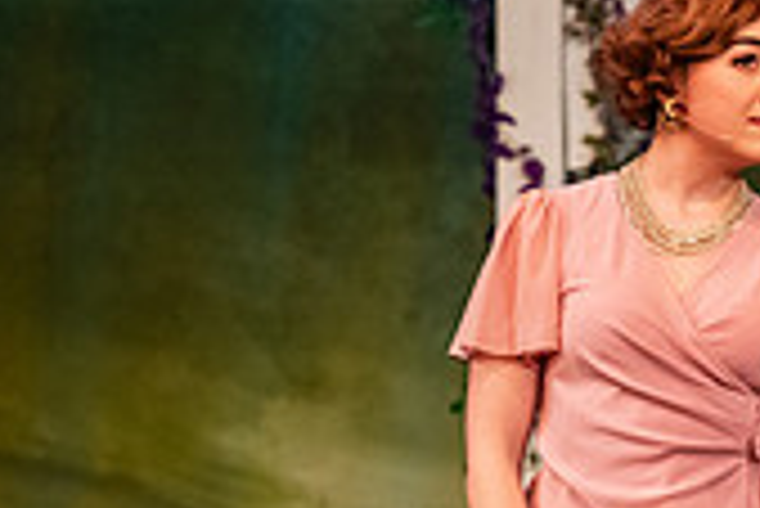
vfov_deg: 2.2
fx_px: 13015
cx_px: 778
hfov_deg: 3.3
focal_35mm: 616
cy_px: 250
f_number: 3.2
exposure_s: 1/250
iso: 2500
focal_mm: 180
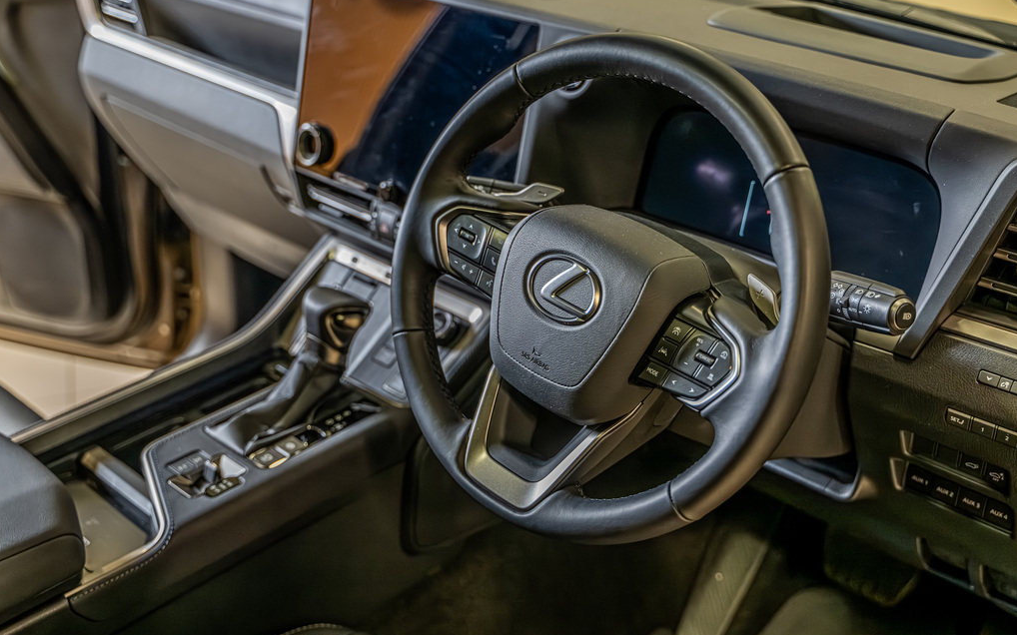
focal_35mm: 42
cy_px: 304
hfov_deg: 47.2
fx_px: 1164
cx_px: 509
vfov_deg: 30.5
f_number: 3.2
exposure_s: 1/125
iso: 1600
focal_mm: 41
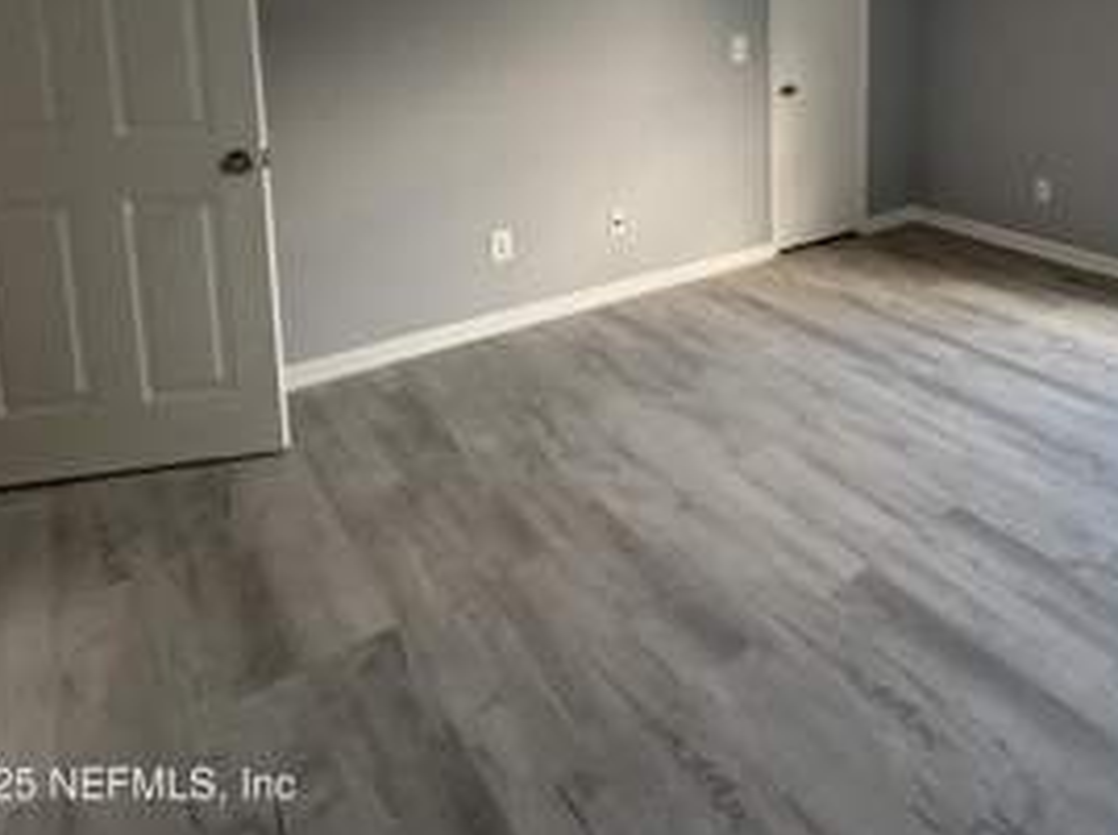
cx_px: 906
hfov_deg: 63.1
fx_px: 806
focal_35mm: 25
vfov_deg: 49.5
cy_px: 102
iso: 320
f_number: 2.2
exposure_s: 1/120
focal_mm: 2.22
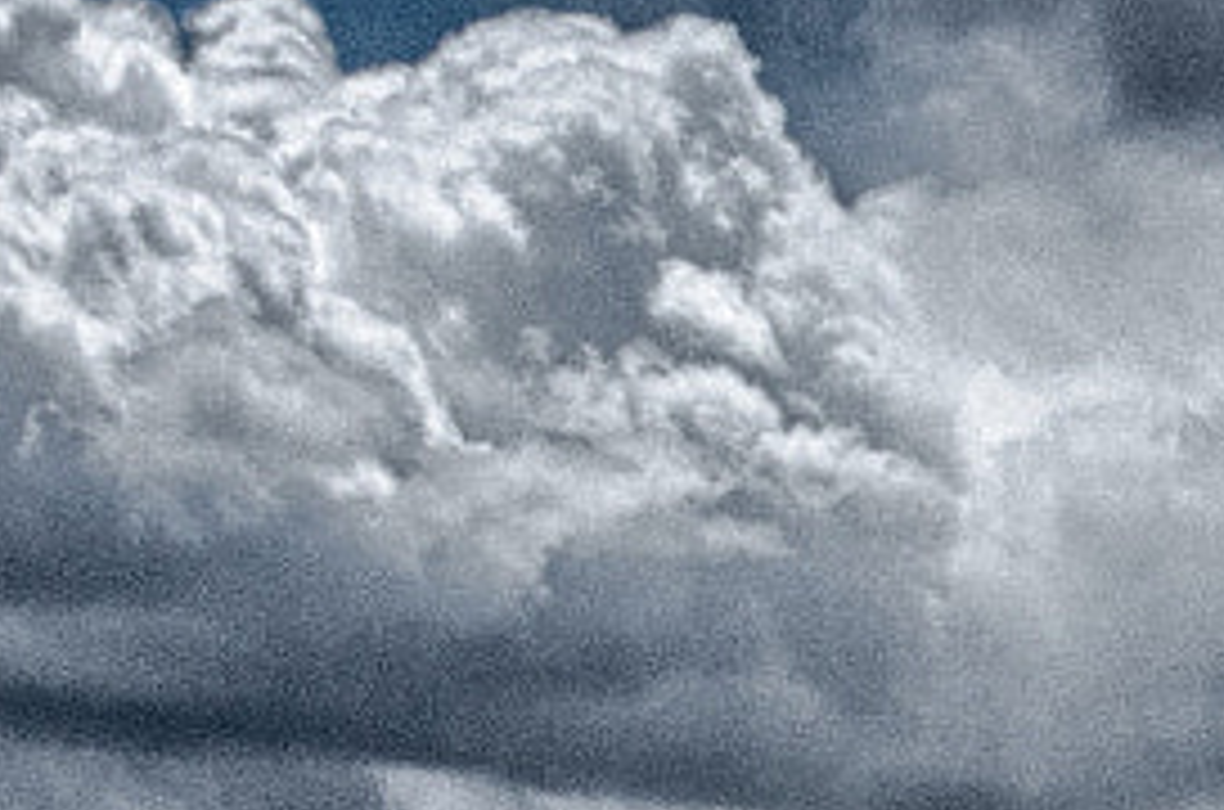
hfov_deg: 7.1
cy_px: 1919
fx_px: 9292
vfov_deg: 4.9
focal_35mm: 274
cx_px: 2840
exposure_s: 1/1250
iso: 320
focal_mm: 31
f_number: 6.3
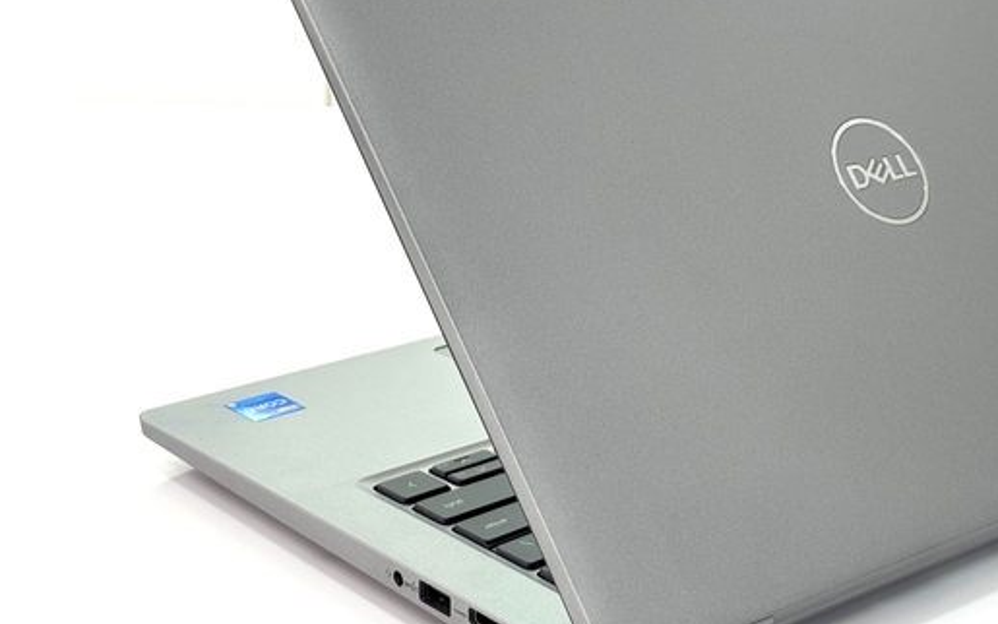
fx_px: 2149
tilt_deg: -18.4
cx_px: 665
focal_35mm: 79
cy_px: 260
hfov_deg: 26.0
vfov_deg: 16.5
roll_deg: -1.8
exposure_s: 1/121
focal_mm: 6.76
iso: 64
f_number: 1.78
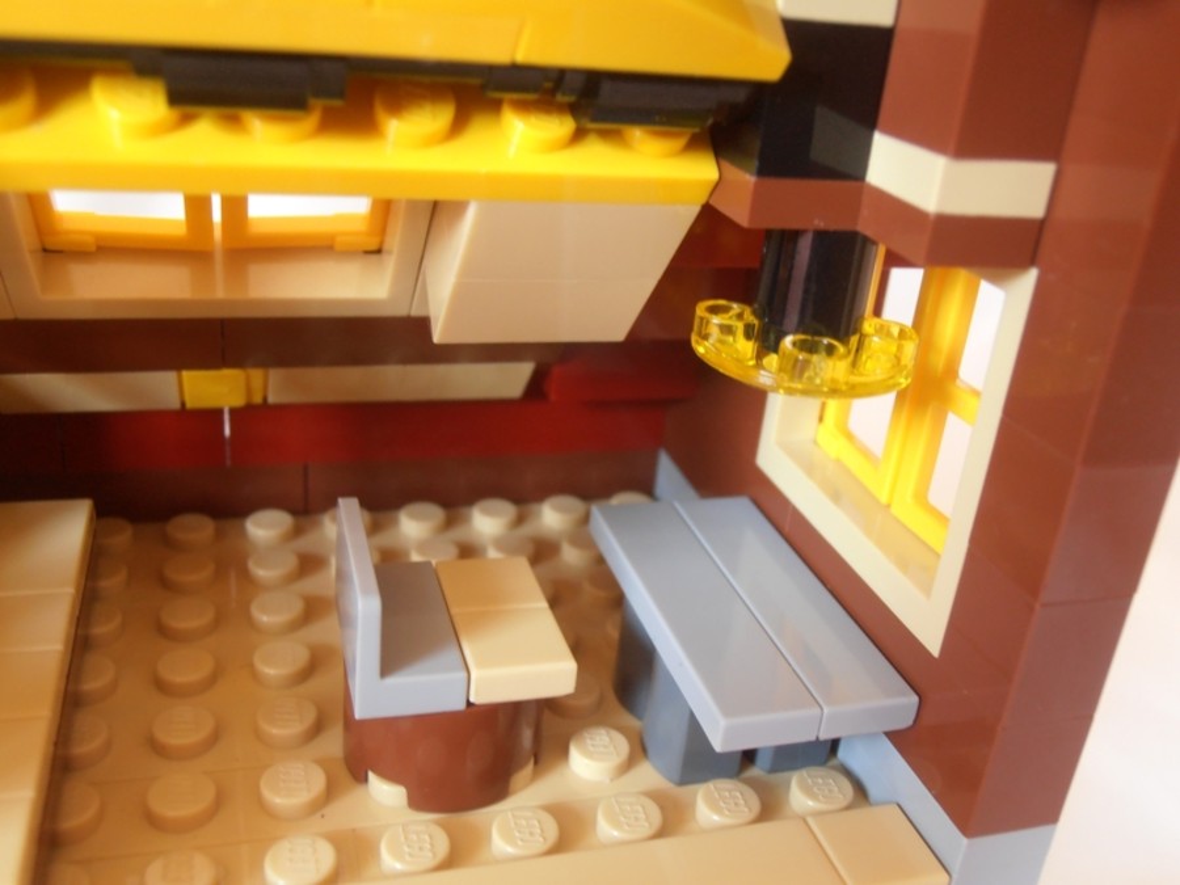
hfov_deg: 50.1
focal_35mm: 37
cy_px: 442
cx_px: 590
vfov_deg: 38.7
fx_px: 1261
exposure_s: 1/10
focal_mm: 6.61
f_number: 3.9
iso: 125
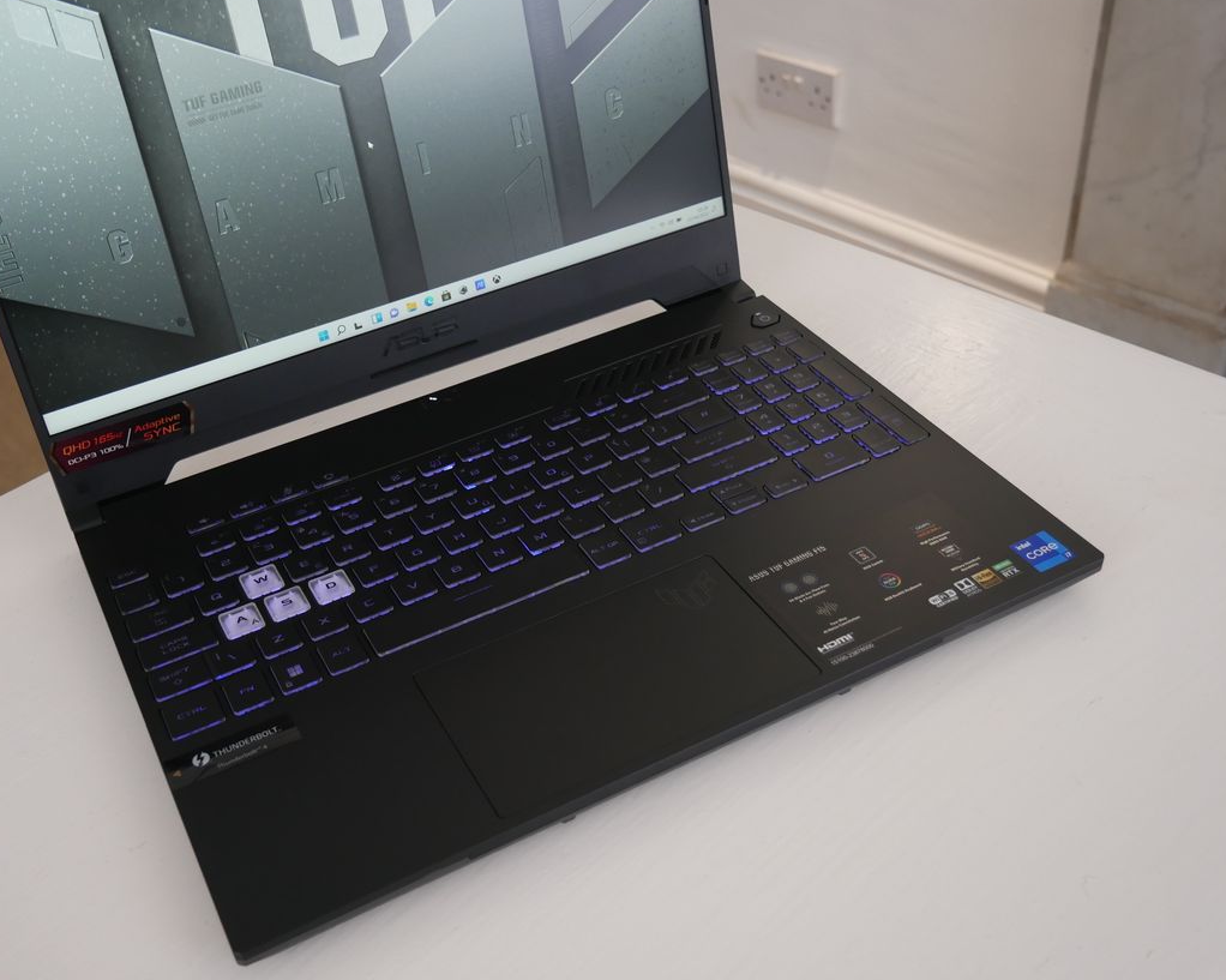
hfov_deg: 46.7
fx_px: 1415
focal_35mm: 39
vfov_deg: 38.2
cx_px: 518
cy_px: 465
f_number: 3.8
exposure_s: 1/60
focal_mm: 17
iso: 640
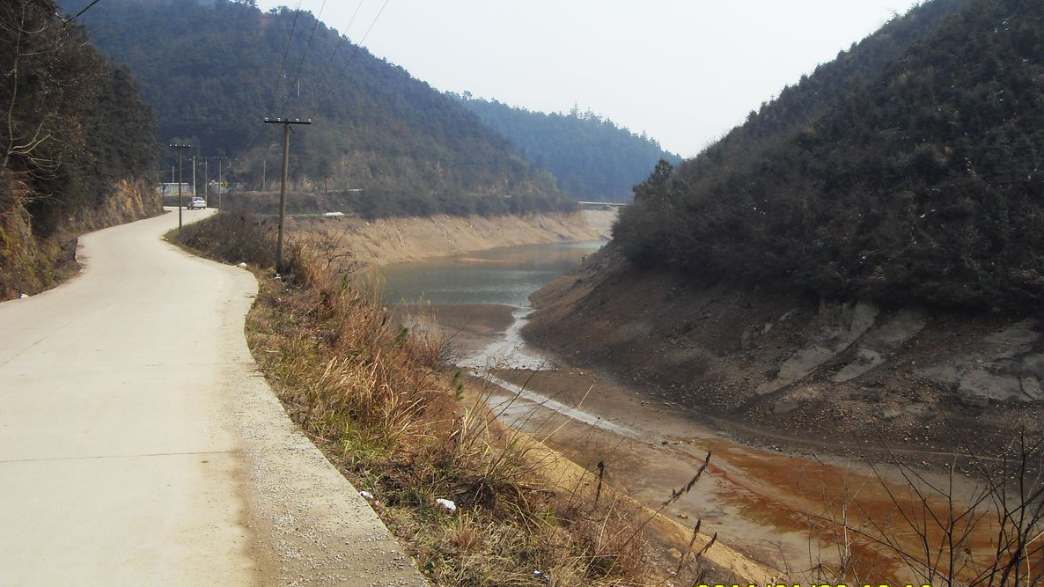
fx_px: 1190
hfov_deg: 47.4
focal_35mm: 43
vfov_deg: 27.7
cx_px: 517
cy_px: 282
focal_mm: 6.6
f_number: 6.2
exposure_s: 1/250
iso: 80
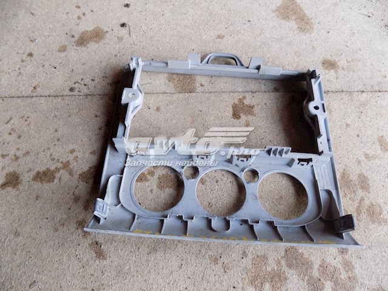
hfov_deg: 73.9
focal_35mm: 23
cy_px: 146
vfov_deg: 58.9
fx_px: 258
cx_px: 194
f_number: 3.1
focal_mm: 4
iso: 100
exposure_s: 1/30
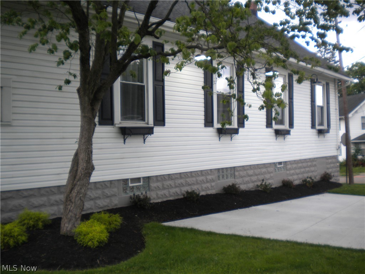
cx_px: 182
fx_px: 369
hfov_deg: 52.6
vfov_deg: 40.7
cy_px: 137
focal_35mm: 35
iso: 80
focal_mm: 6.3
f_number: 3.1
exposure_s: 1/130
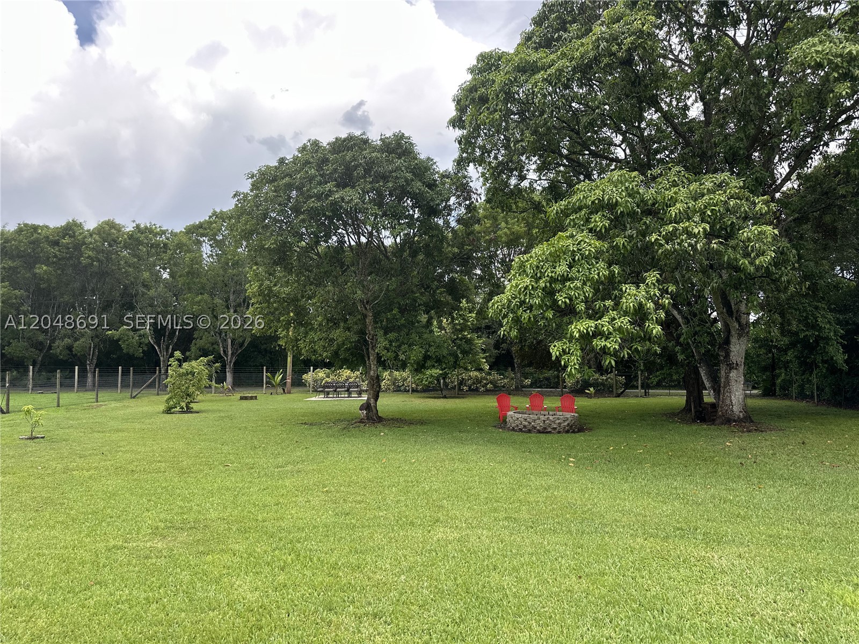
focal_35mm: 24
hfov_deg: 71.6
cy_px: 322
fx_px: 596
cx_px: 430
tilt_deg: +3.6
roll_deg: -0.1
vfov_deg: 56.8
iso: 80
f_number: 1.78
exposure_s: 1/676
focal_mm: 6.86
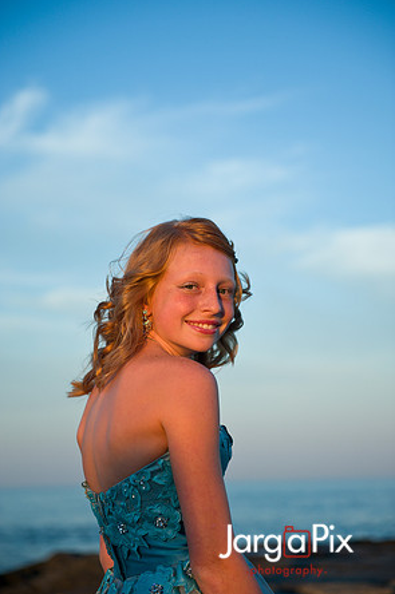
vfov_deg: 28.5
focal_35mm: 71
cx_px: 199
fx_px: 1171
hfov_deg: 19.1
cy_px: 294
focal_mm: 70
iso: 200
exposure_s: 1/800
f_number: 3.2
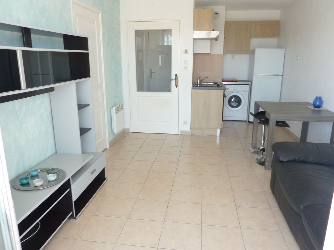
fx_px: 241
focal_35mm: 25
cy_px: 125
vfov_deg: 54.9
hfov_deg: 69.4
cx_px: 167
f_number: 3.3
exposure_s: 1/30
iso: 80
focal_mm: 4.1
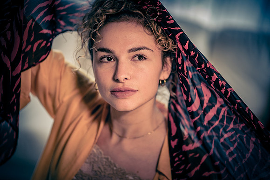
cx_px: 135
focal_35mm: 85
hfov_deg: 23.9
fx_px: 638
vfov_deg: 16.1
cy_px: 90
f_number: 1.8
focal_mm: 85
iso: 640
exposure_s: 1/200
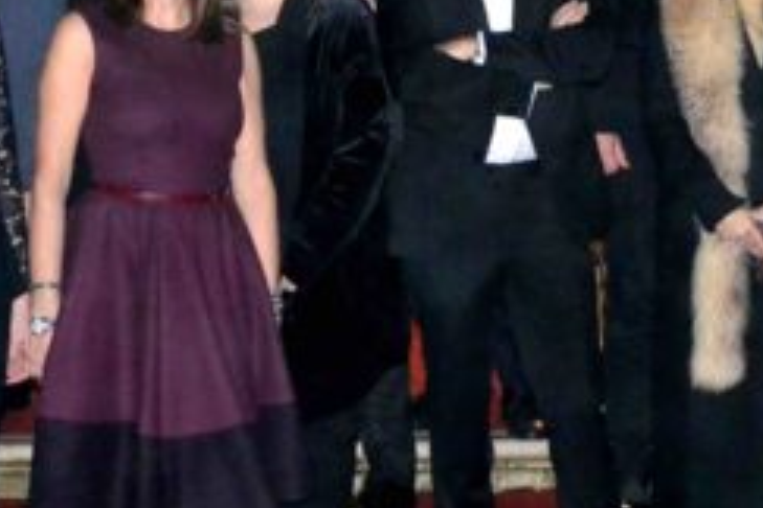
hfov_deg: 21.4
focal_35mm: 95
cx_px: 333
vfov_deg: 14.3
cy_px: 119
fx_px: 2013
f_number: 3.8
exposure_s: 1/60
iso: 3200
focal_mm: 20
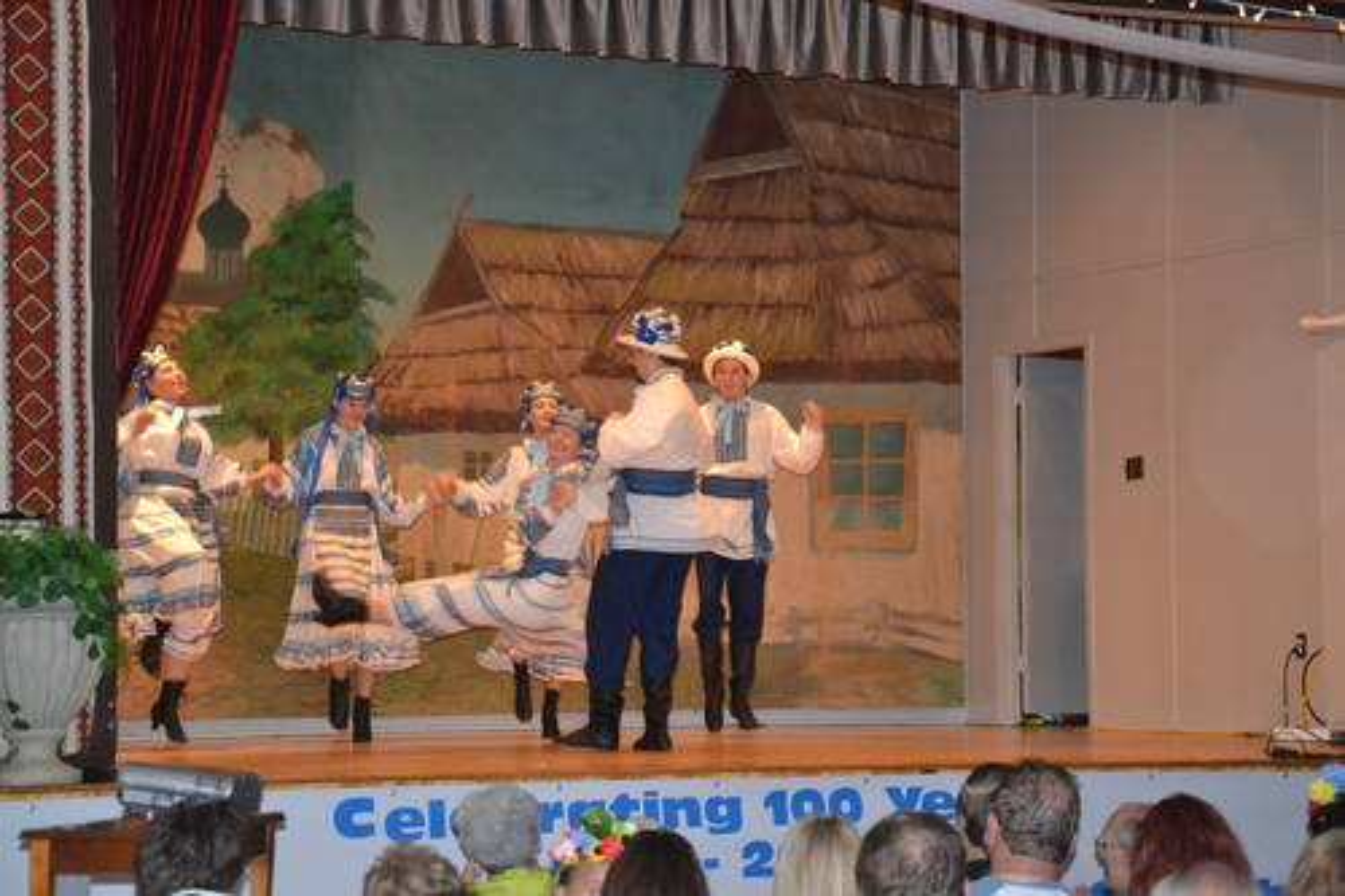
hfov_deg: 21.9
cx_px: 672
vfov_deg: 14.7
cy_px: 448
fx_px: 3473
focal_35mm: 93
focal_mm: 62
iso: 3200
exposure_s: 1/60
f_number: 5.3
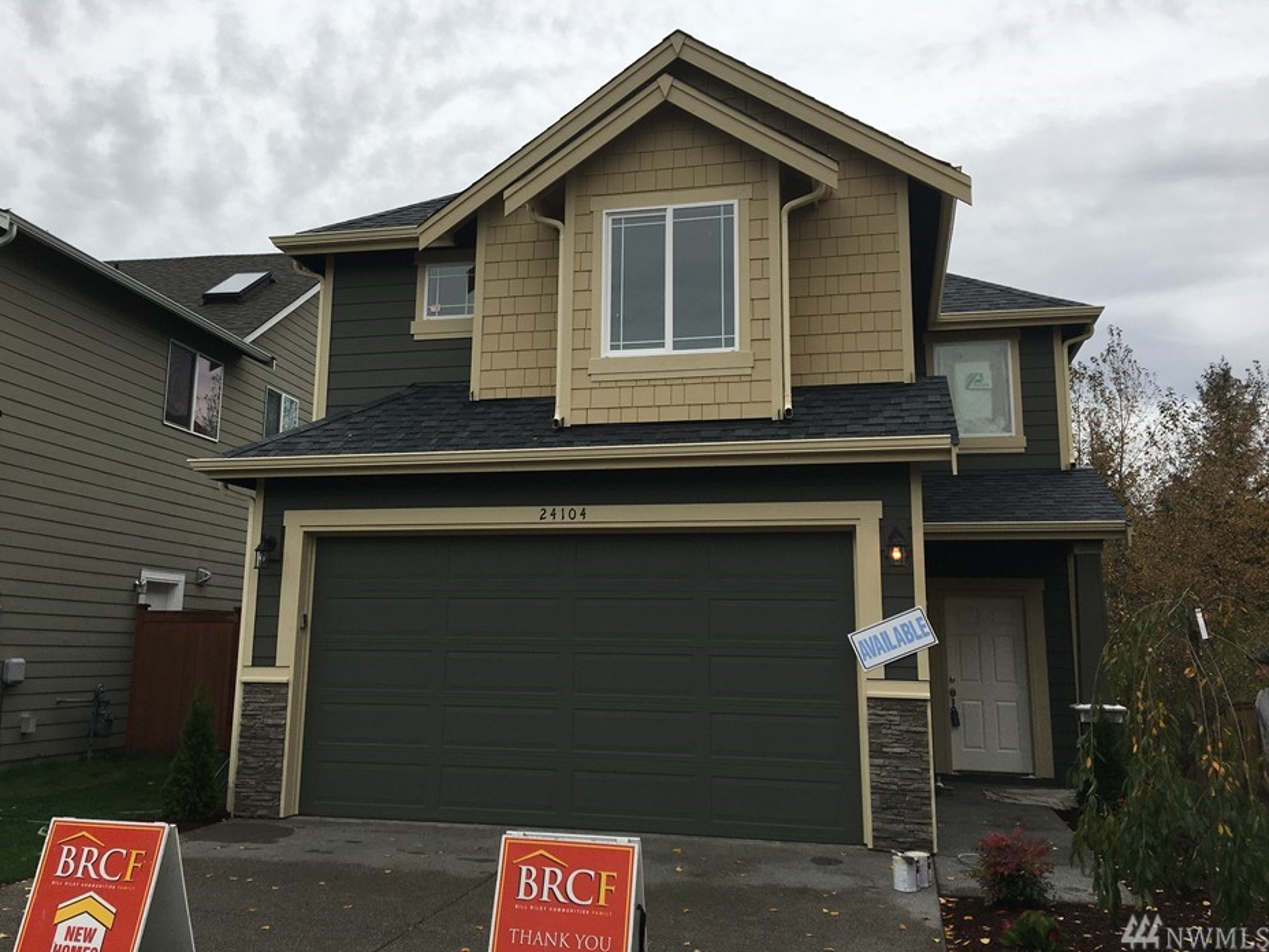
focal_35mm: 32
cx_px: 584
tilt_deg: +11.8
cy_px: 431
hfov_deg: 56.7
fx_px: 1173
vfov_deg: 44.1
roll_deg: -0.9
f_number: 2.2
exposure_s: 1/605
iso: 25
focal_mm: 4.15
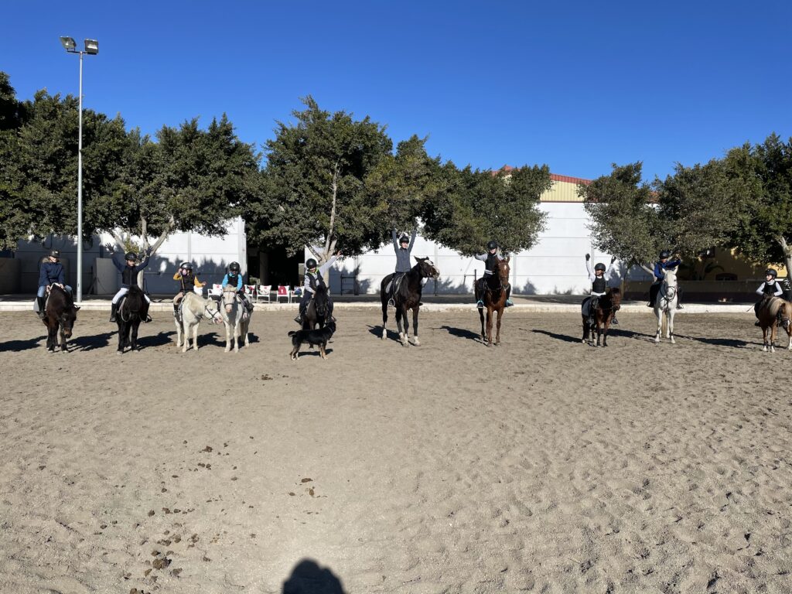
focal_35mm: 26
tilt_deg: -1.2
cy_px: 297
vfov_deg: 53.1
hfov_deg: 67.3
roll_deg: -0.7
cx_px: 396
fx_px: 595
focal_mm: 4.2
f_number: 1.6
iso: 32
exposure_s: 1/4651
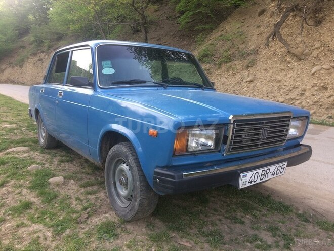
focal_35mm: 29
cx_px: 167
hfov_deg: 61.7
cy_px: 126
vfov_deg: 48.2
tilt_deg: -5.9
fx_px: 280
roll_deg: -2.5
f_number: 2.2
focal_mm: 4.15
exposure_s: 1/121
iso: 32
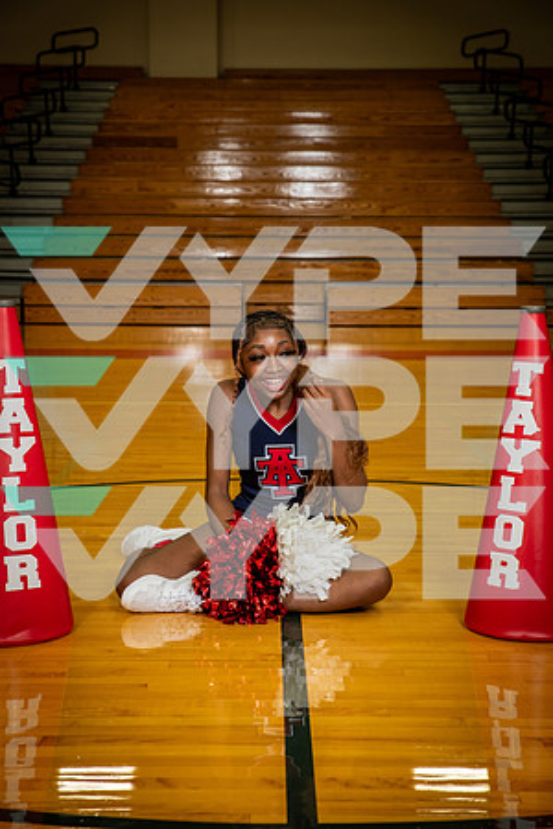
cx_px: 276
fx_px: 1613
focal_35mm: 70
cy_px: 414
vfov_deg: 28.8
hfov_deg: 19.5
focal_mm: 70
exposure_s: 1/160
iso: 800
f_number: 7.1
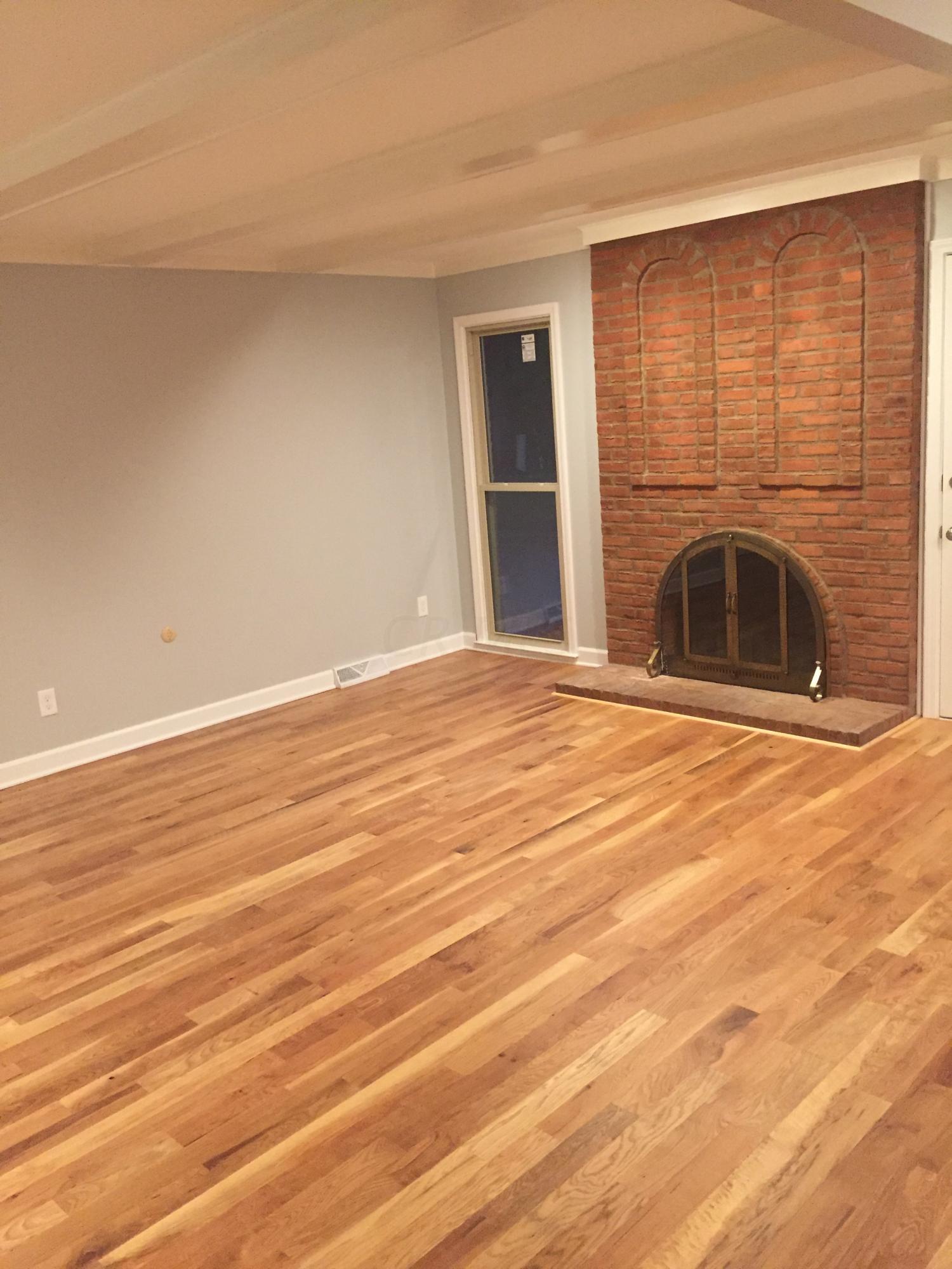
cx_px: 476
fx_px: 1063
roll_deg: +4.2
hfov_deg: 48.2
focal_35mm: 29
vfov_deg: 61.7
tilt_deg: -11.9
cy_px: 634
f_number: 2.2
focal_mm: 4.15
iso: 320
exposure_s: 1/30
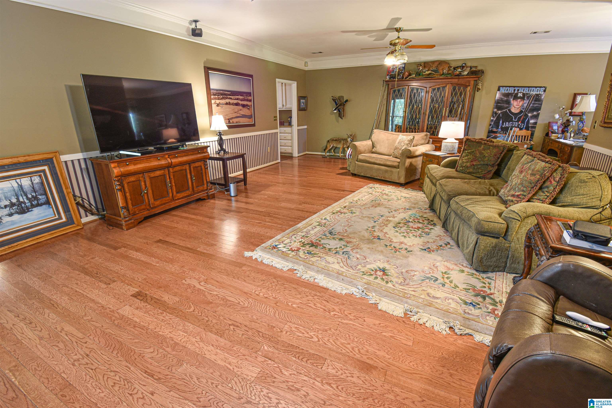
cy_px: 204
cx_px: 306
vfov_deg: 77.3
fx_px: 255
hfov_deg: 100.4
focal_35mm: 15
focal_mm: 10
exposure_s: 2
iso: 100
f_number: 8
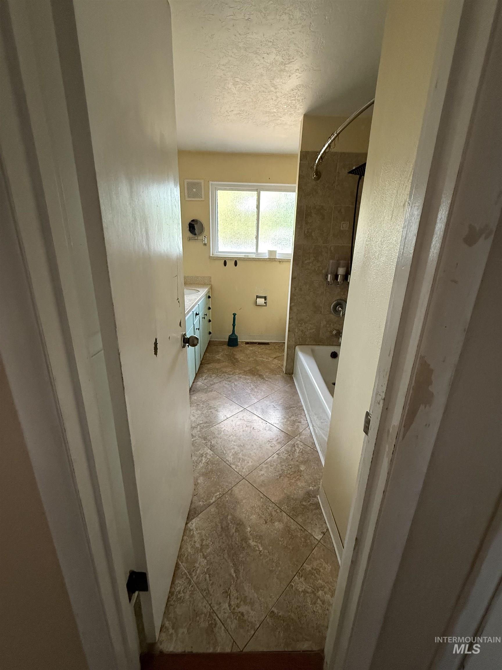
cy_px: 335
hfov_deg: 85.7
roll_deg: -1.6
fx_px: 271
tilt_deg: -17.6
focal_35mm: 14
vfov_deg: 102.1
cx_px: 251
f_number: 2.2
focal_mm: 2.22
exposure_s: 1/60
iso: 640
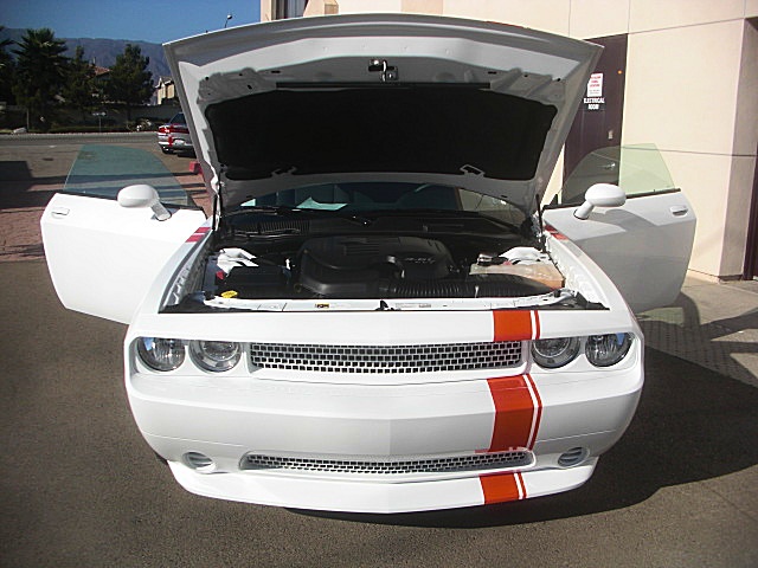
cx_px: 379
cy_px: 284
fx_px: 788
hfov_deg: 51.4
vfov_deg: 39.7
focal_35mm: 36
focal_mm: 6.3
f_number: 7.9
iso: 50
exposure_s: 1/200
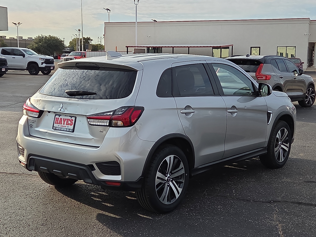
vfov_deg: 27.5
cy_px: 118
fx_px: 484
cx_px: 158
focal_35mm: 53
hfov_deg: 36.2
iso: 25
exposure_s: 1/1111
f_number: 1.8
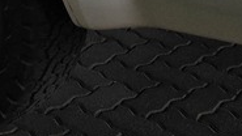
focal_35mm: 139
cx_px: 20
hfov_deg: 15.3
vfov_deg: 8.0
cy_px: -205
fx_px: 892
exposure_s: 1/359
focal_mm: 6.25
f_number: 1.7
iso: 50
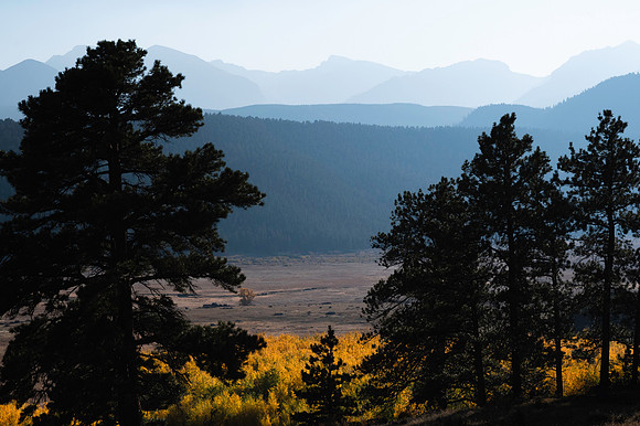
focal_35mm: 68
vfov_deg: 19.8
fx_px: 1215
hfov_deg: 29.5
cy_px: 260
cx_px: 352
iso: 800
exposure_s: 1/800
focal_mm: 56
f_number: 11
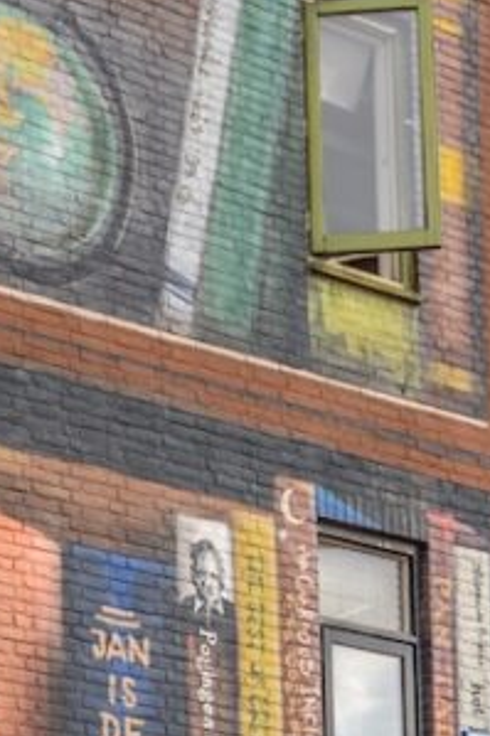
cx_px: -106
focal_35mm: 133
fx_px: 2710
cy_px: 793
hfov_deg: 10.2
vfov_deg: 15.1
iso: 100
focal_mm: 35.7
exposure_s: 1/1600
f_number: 2.8
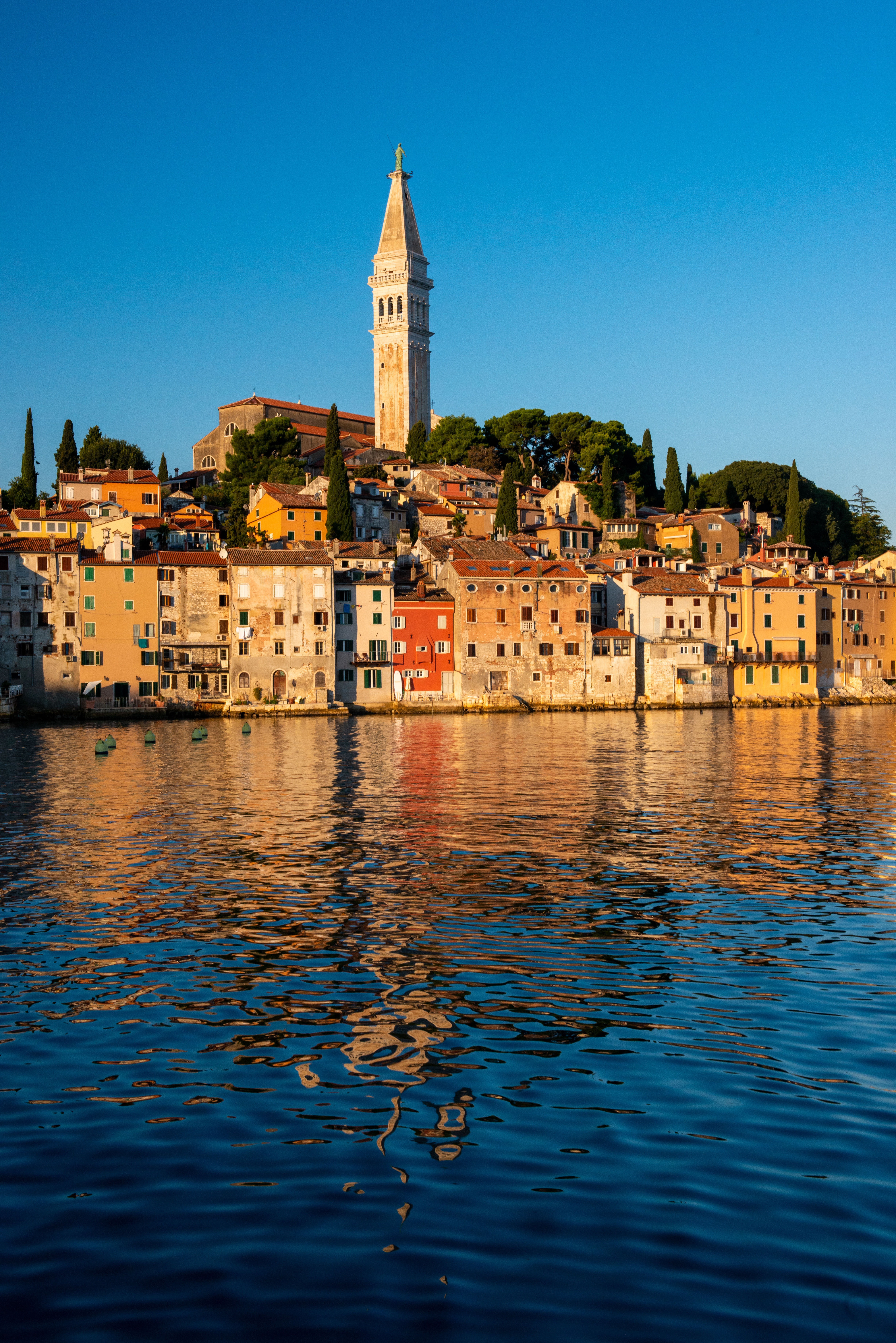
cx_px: 448
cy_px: 672
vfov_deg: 43.6
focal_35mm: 45
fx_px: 1679
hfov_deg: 29.9
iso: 640
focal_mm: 45
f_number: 13
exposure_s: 1/125
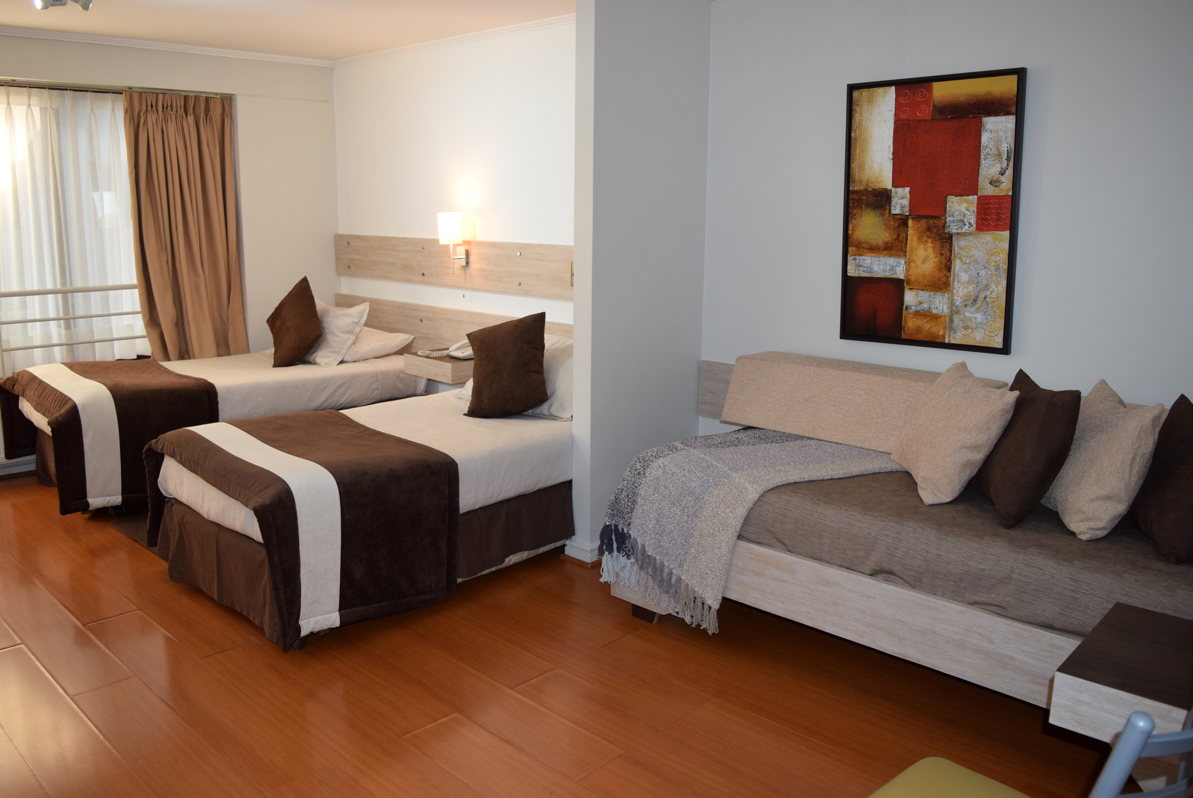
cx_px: 596
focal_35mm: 27
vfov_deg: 48.0
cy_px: 399
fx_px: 895
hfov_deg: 67.3
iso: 800
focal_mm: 18
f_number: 4
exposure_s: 1/80
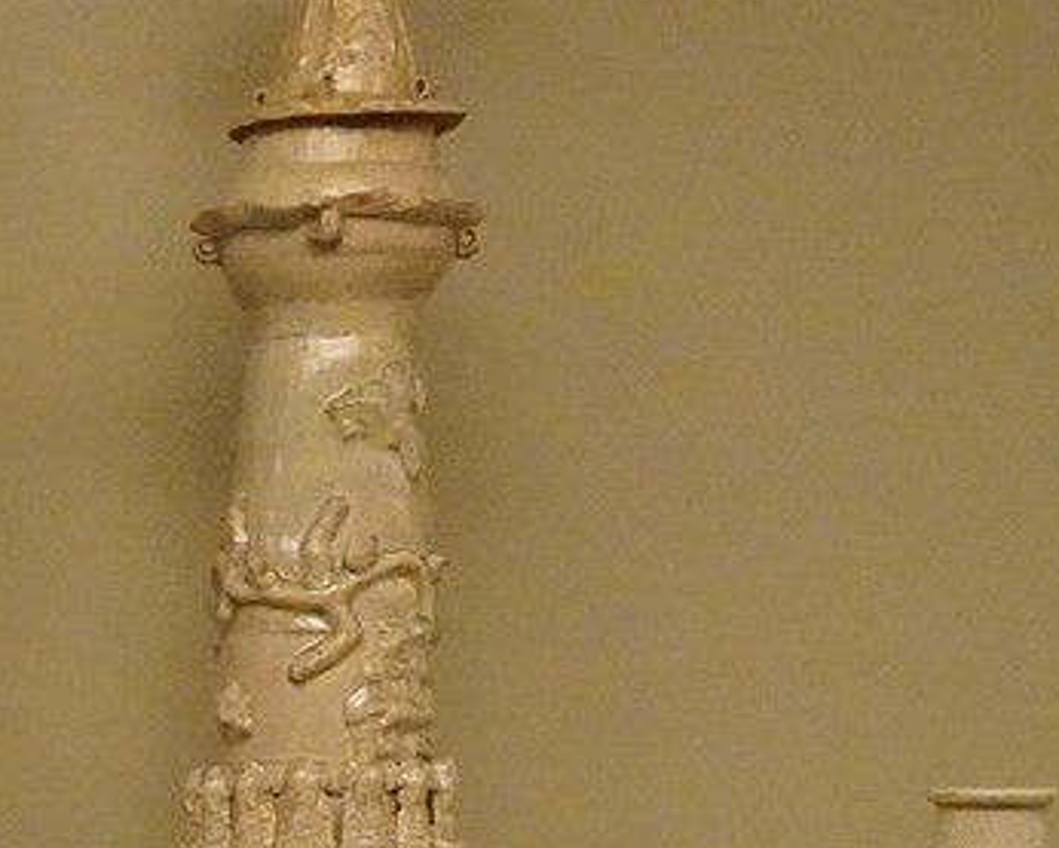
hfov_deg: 9.9
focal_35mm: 179
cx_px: -1154
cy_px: 1699
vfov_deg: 8.2
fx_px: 5612
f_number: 6.3
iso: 12800
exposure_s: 1/100
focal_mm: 33
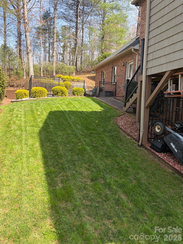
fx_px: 183
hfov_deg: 53.1
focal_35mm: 26
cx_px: 92
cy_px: 122
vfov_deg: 67.3
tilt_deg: -3.2
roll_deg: -2.3
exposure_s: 1/791
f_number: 1.6
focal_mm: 5.96
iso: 50
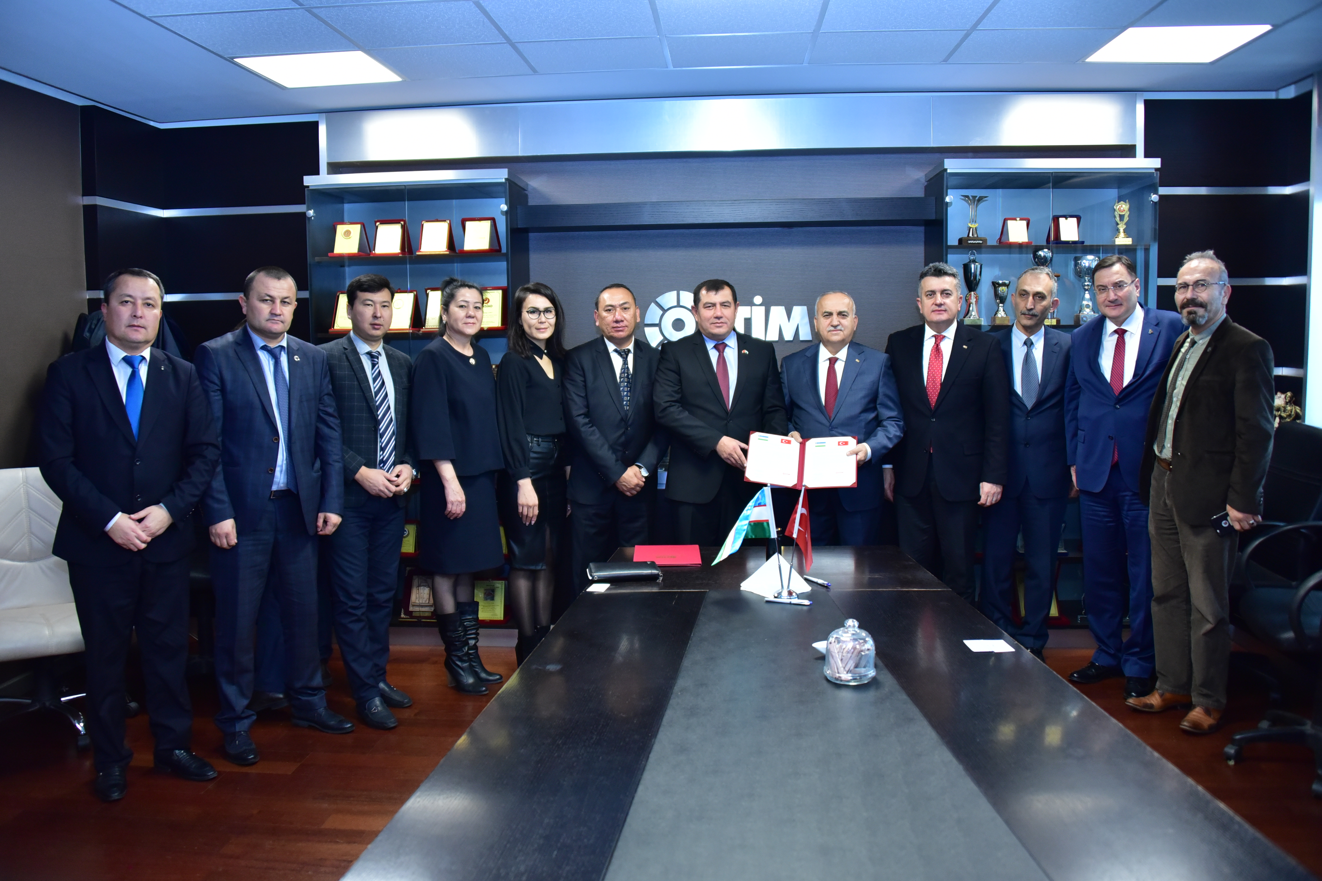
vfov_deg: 46.4
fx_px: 1028
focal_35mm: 28
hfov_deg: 65.5
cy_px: 440
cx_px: 661
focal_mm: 28
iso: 2500
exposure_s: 1/125
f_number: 3.5
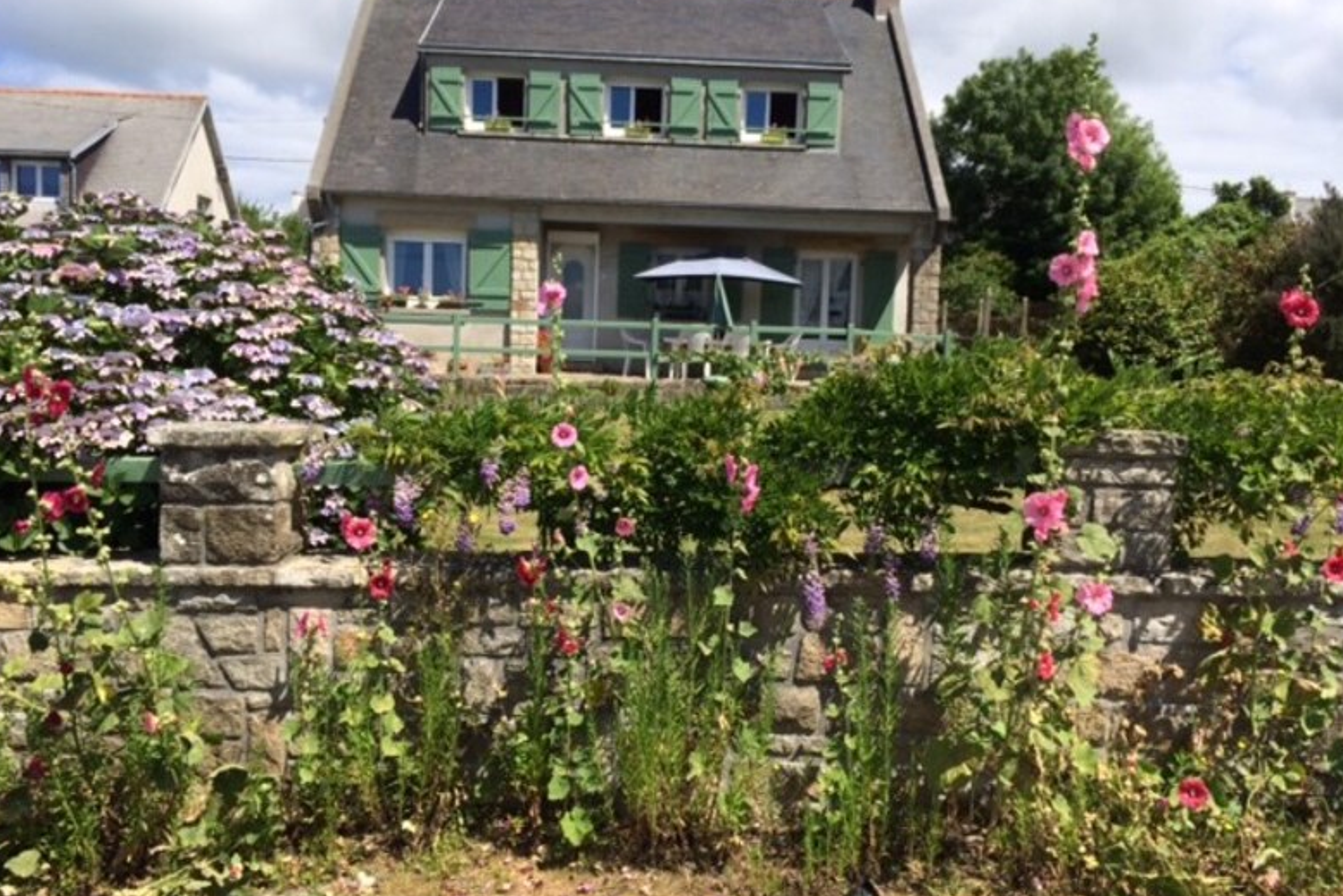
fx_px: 1157
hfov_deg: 60.3
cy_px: 439
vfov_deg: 42.3
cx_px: 672
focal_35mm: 31
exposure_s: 1/2053
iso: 32
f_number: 2.2
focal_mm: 4.15
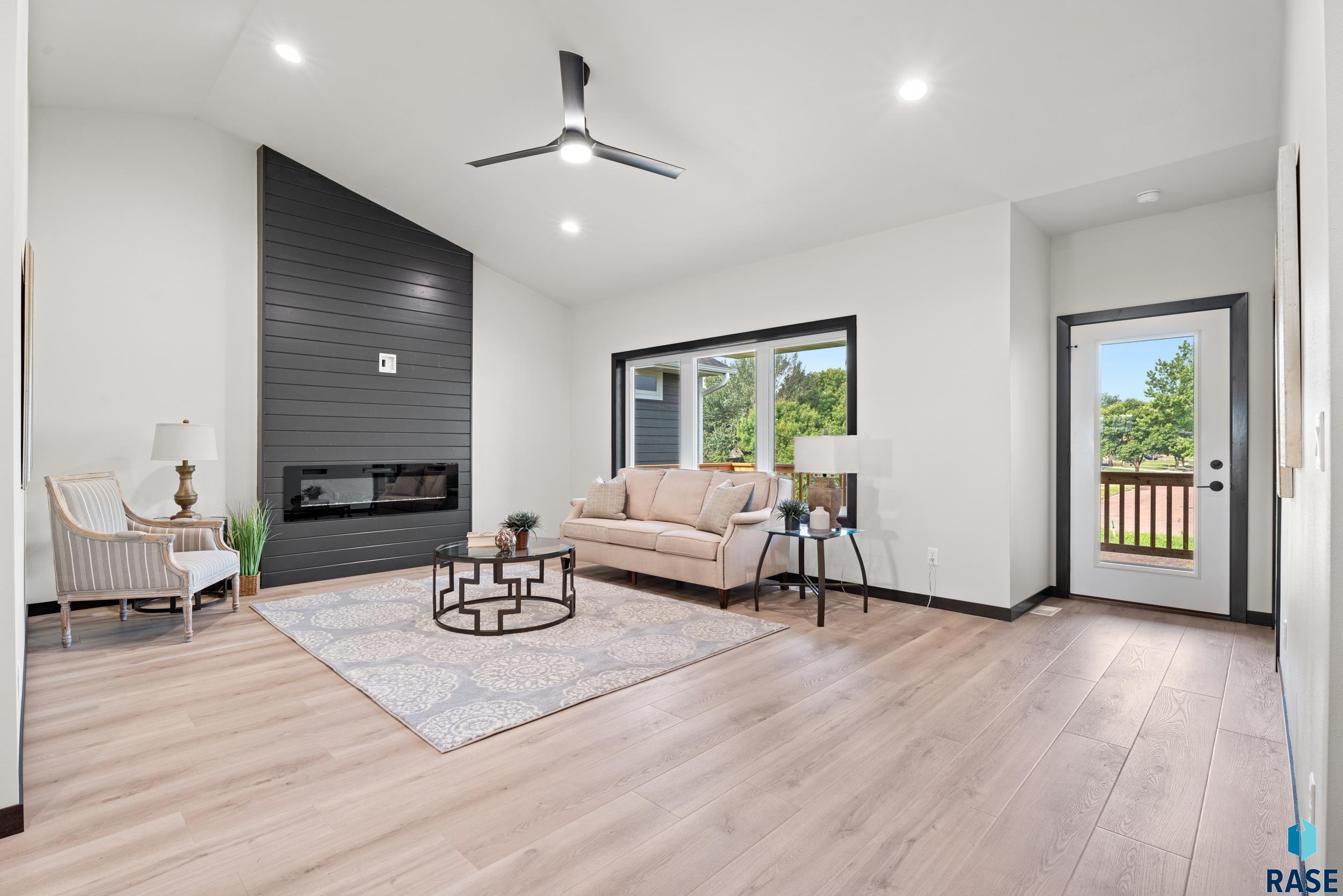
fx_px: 638
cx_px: 672
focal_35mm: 17
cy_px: 448
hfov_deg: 92.9
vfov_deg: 70.1
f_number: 9
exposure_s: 1/1.67
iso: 250
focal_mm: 17.1
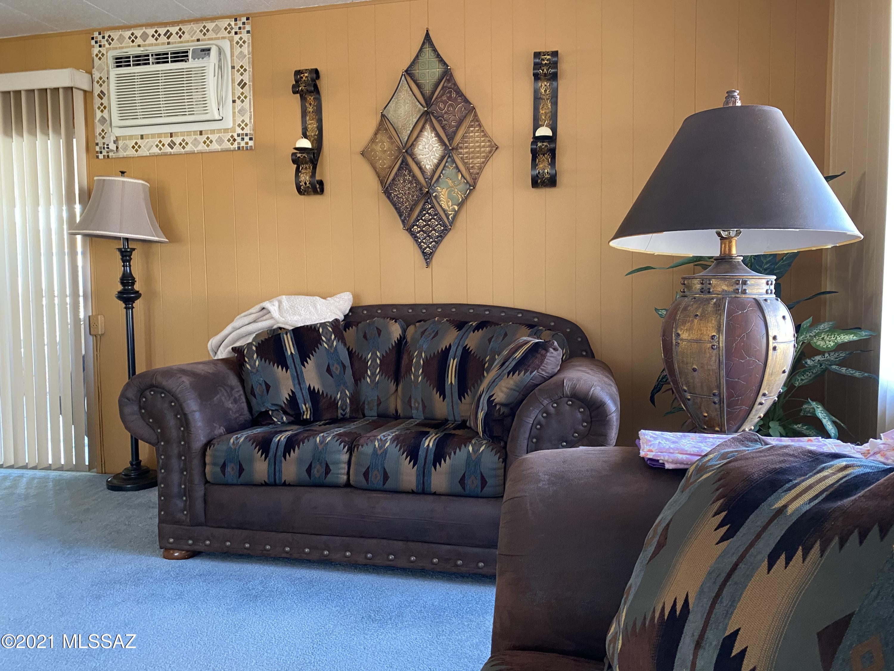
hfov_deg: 67.3
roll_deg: +1.2
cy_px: 336
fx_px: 671
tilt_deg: -1.4
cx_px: 447
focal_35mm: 26
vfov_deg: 53.1
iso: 320
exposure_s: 1/60
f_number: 1.8
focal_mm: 4.25
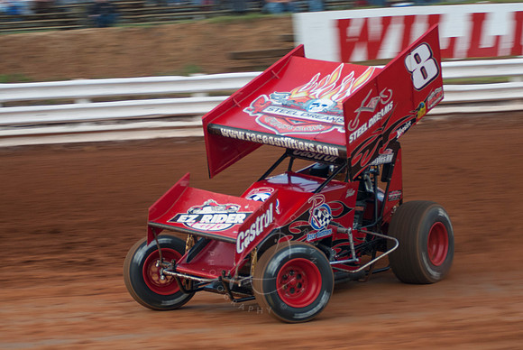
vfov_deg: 11.4
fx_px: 1745
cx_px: 262
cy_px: 175
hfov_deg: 17.0
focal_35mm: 120
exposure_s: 1/400
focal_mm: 80
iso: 250
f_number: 2.8
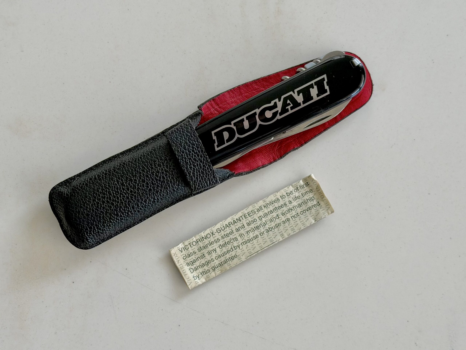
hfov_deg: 39.7
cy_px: 175
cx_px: 233
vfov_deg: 30.3
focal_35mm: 48
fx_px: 646
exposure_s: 1/121
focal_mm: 6.76
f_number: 1.78
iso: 50
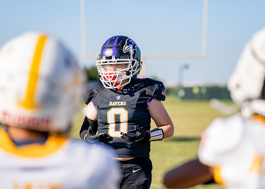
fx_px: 970
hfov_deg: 15.6
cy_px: 93
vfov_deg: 11.1
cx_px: 147
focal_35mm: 129
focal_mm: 117
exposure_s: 1/2500
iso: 160
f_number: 2.8
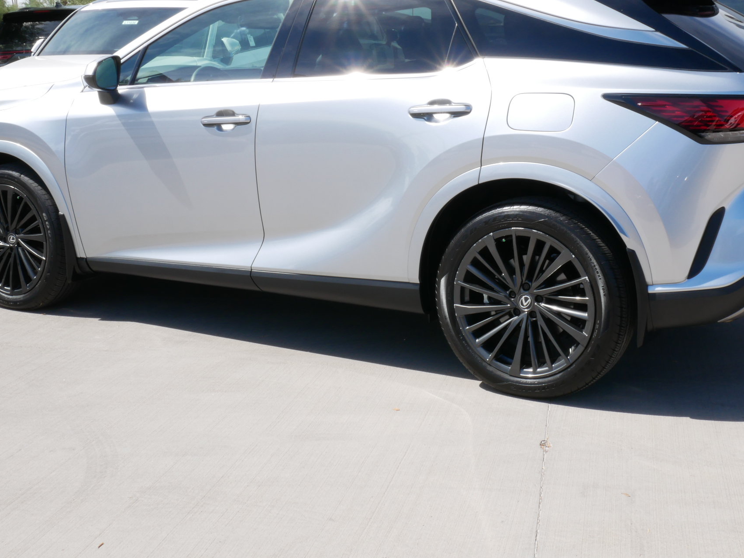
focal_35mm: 48
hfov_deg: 39.7
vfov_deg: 30.1
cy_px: 194
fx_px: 1032
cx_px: 381
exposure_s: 1/30
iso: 200
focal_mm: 18
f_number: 22
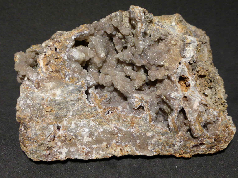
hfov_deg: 37.5
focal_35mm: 51
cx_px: 122
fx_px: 351
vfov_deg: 28.6
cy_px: 87
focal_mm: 8.5
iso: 400
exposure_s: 1/50
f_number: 4.2
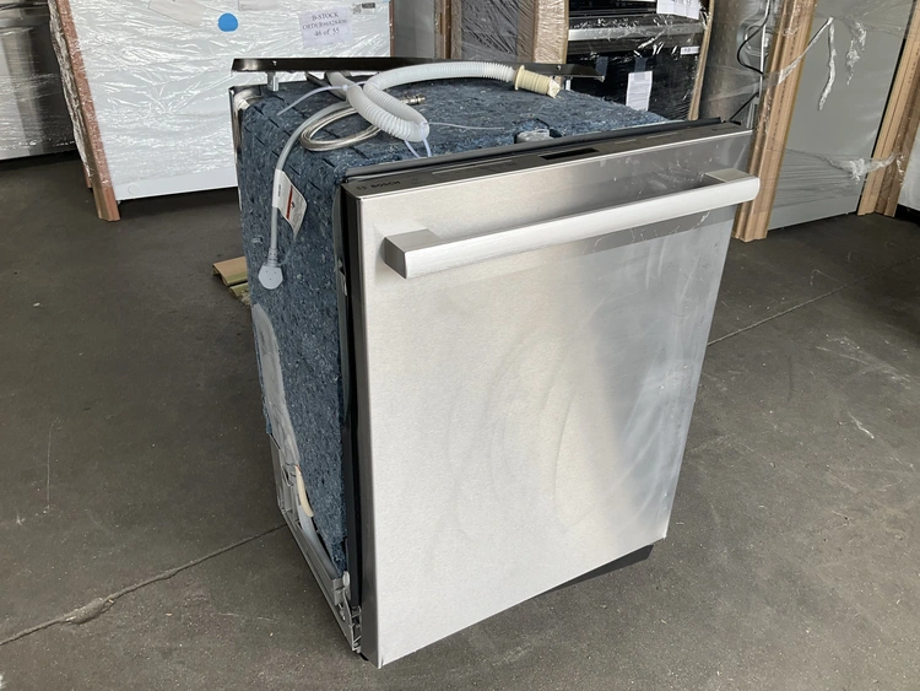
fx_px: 771
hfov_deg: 61.6
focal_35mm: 29
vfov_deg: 48.3
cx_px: 460
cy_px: 346
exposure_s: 1/208
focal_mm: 3
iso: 20
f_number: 1.8
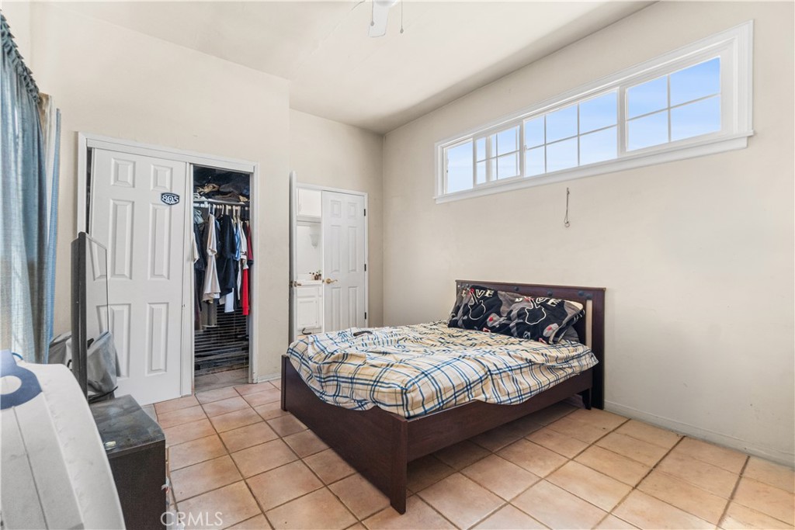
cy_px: 265
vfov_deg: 77.3
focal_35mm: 15
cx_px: 398
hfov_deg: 100.4
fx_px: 331
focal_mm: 10
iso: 320
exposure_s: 1/3
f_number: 7.1
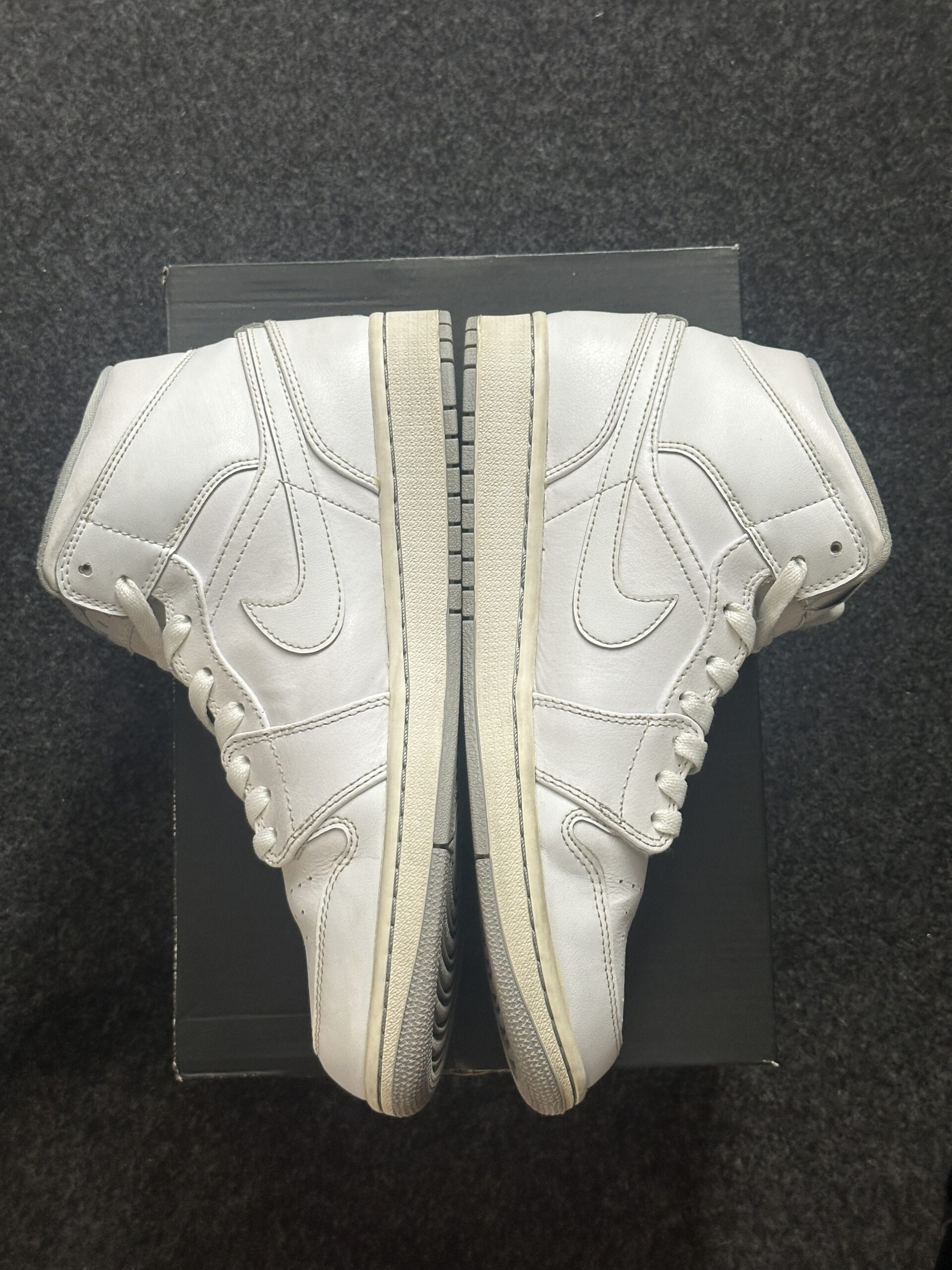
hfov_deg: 30.3
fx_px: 1760
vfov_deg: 39.7
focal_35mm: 48
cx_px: 476
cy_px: 635
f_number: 1.78
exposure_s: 1/50
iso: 160
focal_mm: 6.86
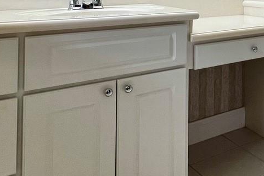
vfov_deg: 27.1
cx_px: 274
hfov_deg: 38.0
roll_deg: +0.2
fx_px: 330
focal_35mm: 45
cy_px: -22
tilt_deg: +1.2
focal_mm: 1.57
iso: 80
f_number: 1.8
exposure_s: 1/120
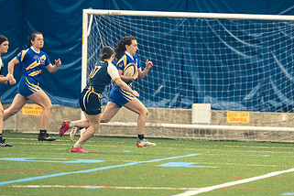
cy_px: 134
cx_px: 200
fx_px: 4426
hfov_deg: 3.8
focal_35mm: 542
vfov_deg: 2.5
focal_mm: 200
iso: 12800
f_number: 2.8
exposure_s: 1/500
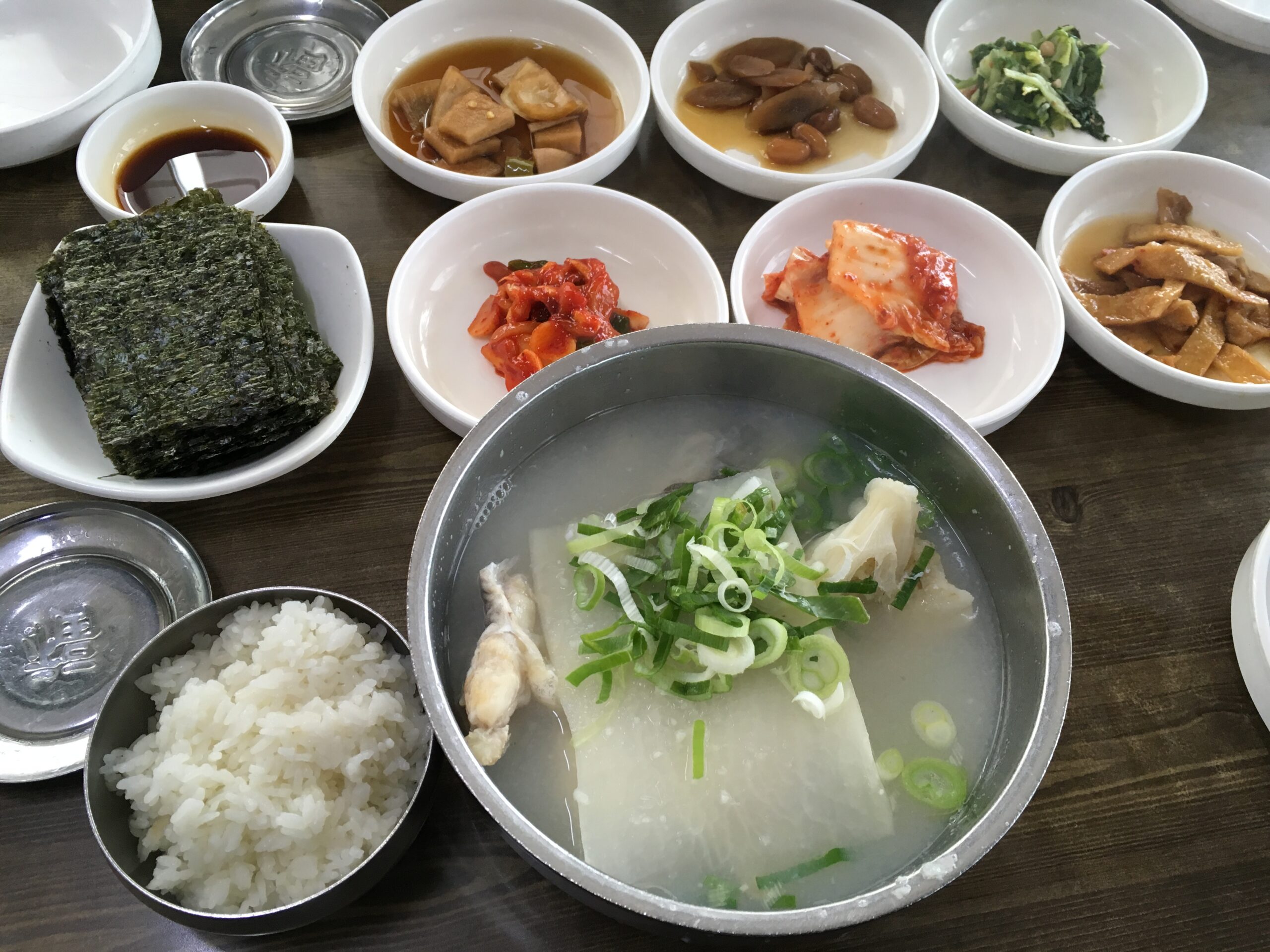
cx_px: 635
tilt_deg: -58.9
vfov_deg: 48.2
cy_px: 476
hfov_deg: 61.7
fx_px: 1064
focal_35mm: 29
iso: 32
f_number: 2.2
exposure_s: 1/30
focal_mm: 4.15
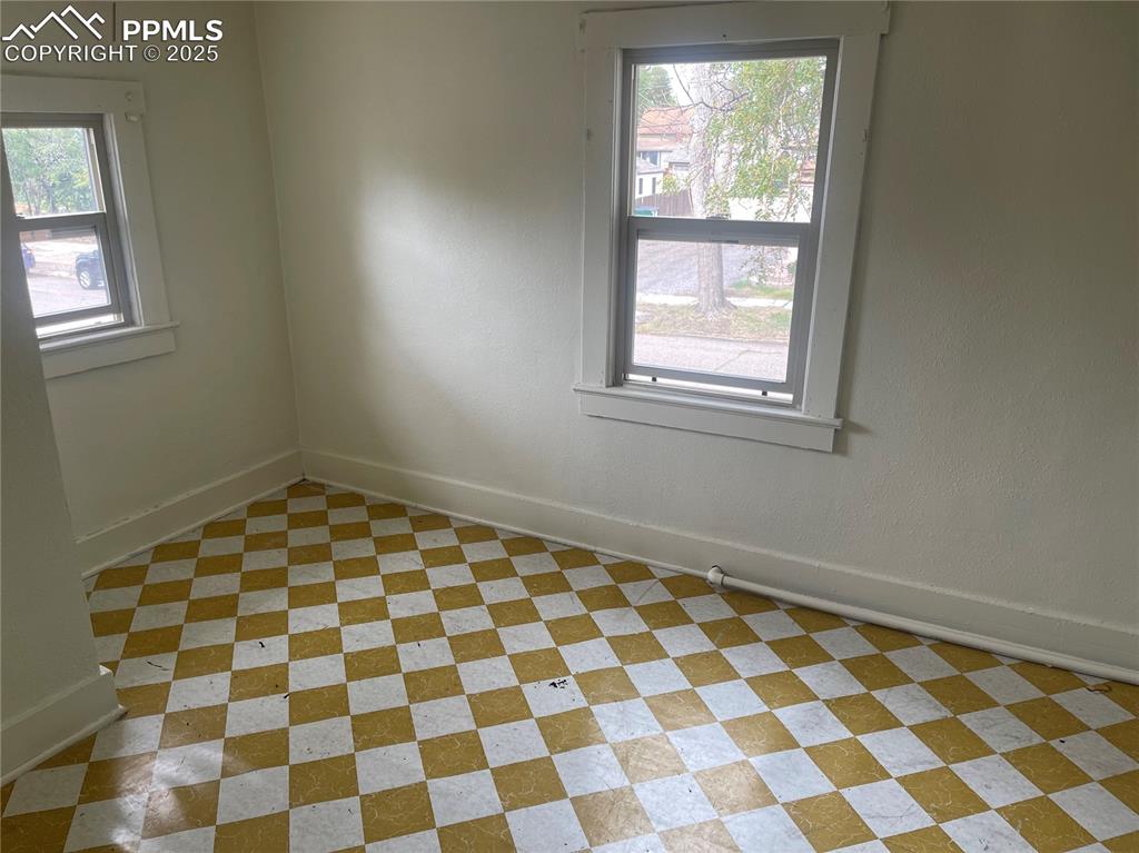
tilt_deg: -18.2
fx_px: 822
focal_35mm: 25
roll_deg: -1.1
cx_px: 570
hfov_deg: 69.4
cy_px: 426
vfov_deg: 54.8
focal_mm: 5.1
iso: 50
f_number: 1.6
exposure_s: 1/121
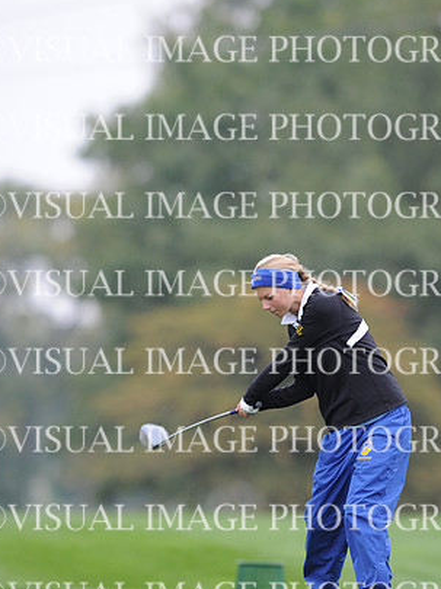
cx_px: 259
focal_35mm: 551
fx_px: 9374
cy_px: 321
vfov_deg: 3.6
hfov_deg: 2.7
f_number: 4
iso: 1600
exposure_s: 1/2000
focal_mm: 400
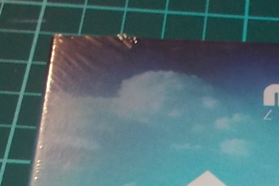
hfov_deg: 18.4
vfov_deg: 12.1
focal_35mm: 105
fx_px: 813
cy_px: 325
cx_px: 335
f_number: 3.3
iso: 200
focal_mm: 4.1
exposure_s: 1/30
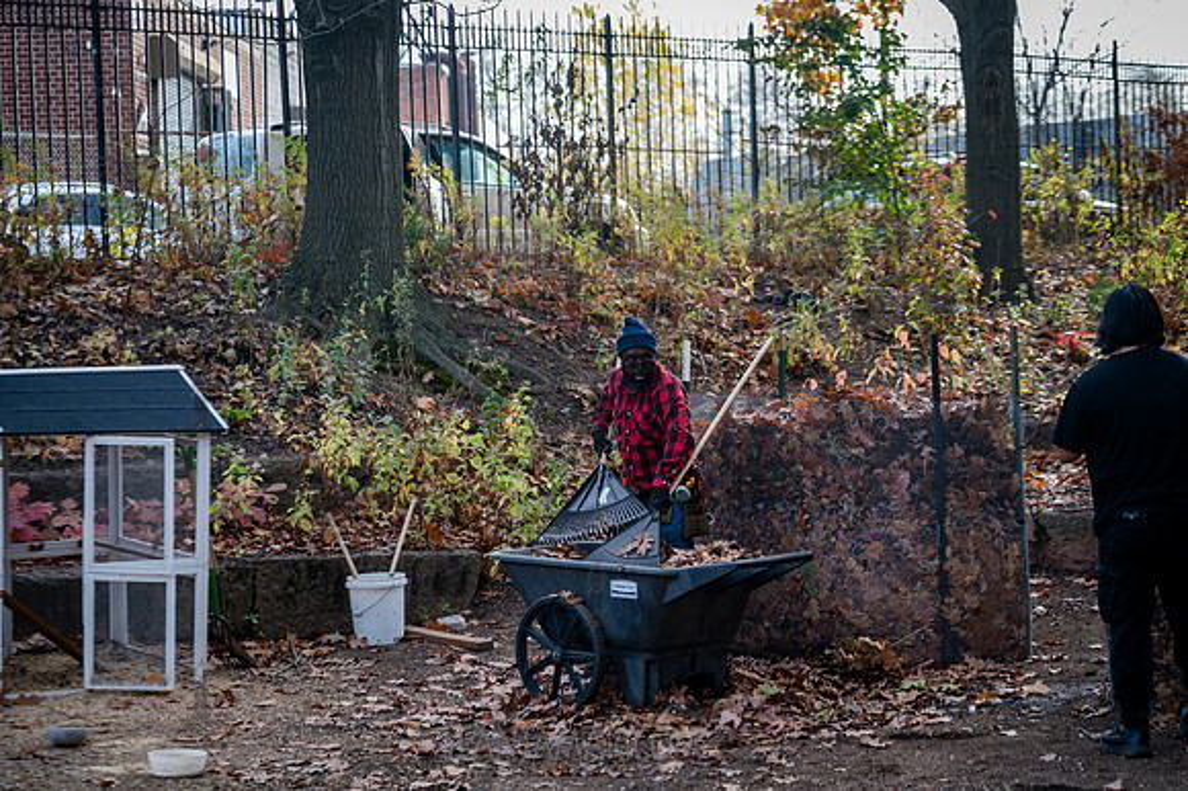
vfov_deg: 16.8
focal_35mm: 81
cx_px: 594
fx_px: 2671
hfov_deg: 25.1
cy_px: 396
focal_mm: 81
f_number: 4
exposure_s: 1/500
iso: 1000
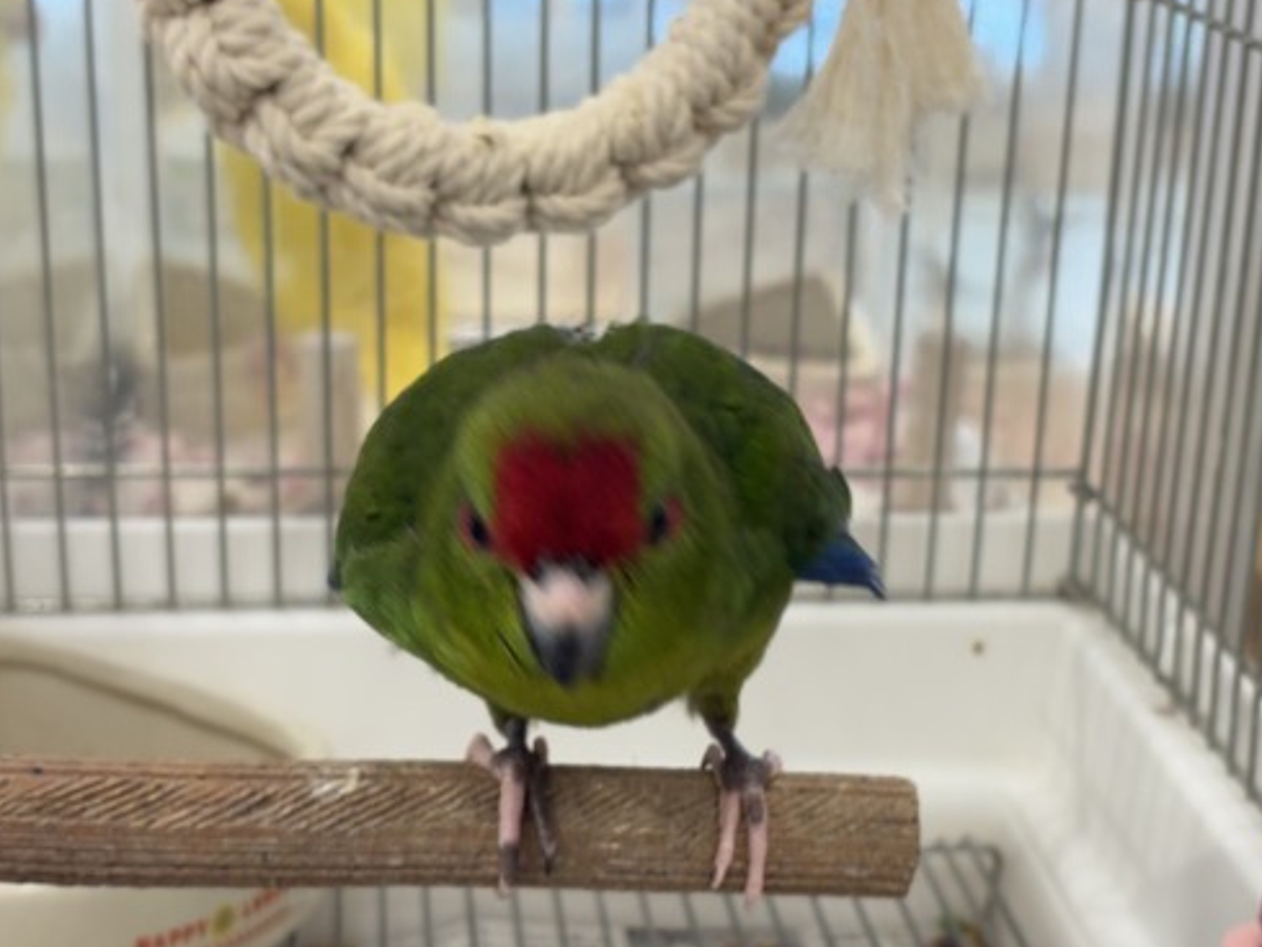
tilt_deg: -18.2
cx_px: 746
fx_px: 2480
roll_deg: -2.7
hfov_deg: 28.5
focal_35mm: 68
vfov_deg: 21.6
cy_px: 539
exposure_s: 1/50
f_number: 1.6
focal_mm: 5.96
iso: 64
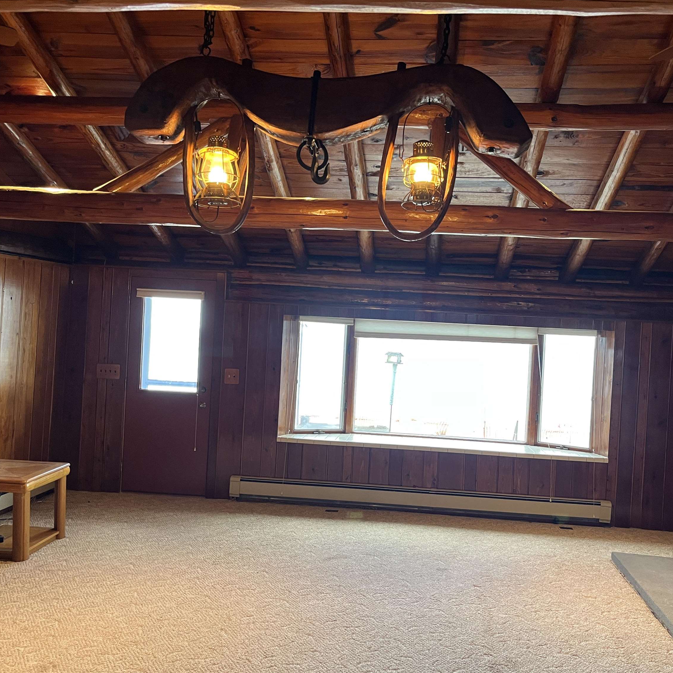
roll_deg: -3.0
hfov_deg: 52.3
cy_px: 338
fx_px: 682
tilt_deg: -0.6
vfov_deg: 52.5
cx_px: 389
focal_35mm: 31
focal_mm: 5.1
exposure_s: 1/60
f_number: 1.6
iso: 125
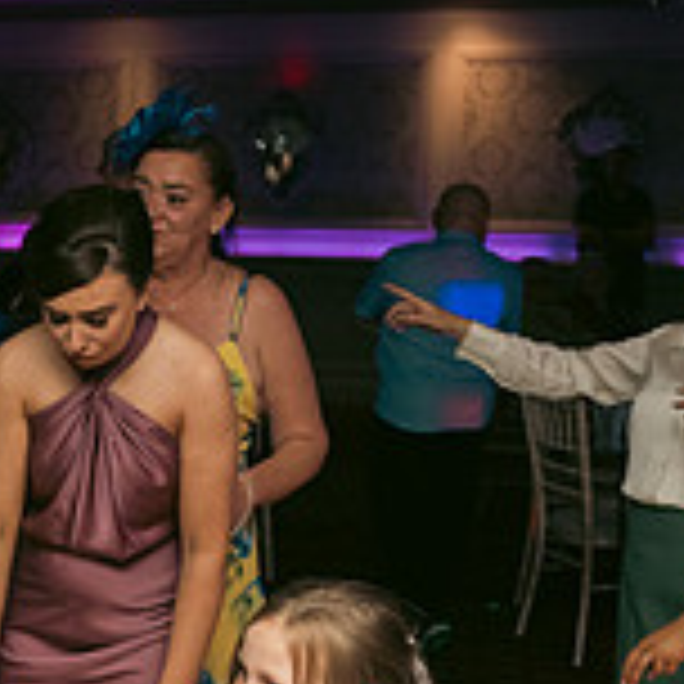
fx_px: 1744
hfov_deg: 19.3
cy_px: 425
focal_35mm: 78
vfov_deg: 22.1
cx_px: -356
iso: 800
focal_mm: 24
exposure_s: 1/160
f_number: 3.5
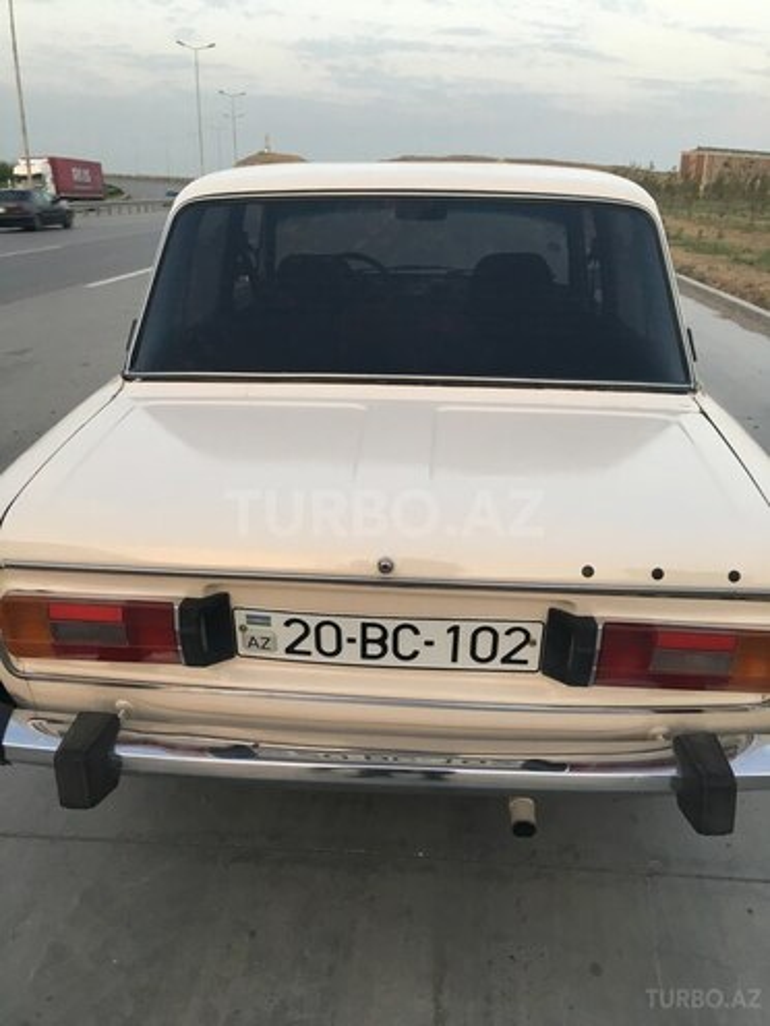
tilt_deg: -20.8
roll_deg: -1.8
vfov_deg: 61.7
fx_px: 860
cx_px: 385
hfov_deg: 48.2
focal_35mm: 29
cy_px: 513
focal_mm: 4.15
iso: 25
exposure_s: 1/33
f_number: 2.2
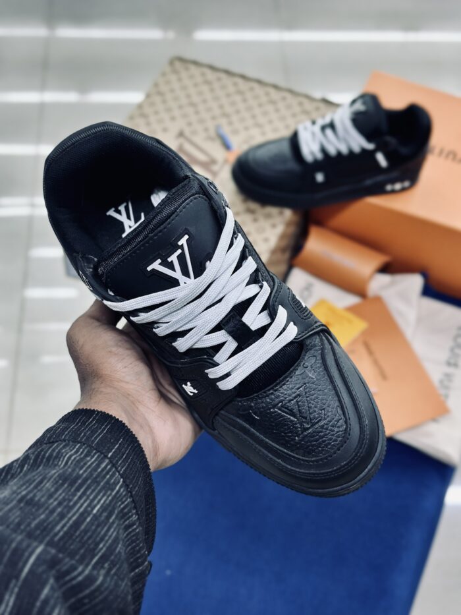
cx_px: 230
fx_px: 852
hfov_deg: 30.3
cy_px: 308
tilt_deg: -52.4
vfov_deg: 39.7
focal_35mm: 48
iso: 100
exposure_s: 1/100
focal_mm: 6.86
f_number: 1.78
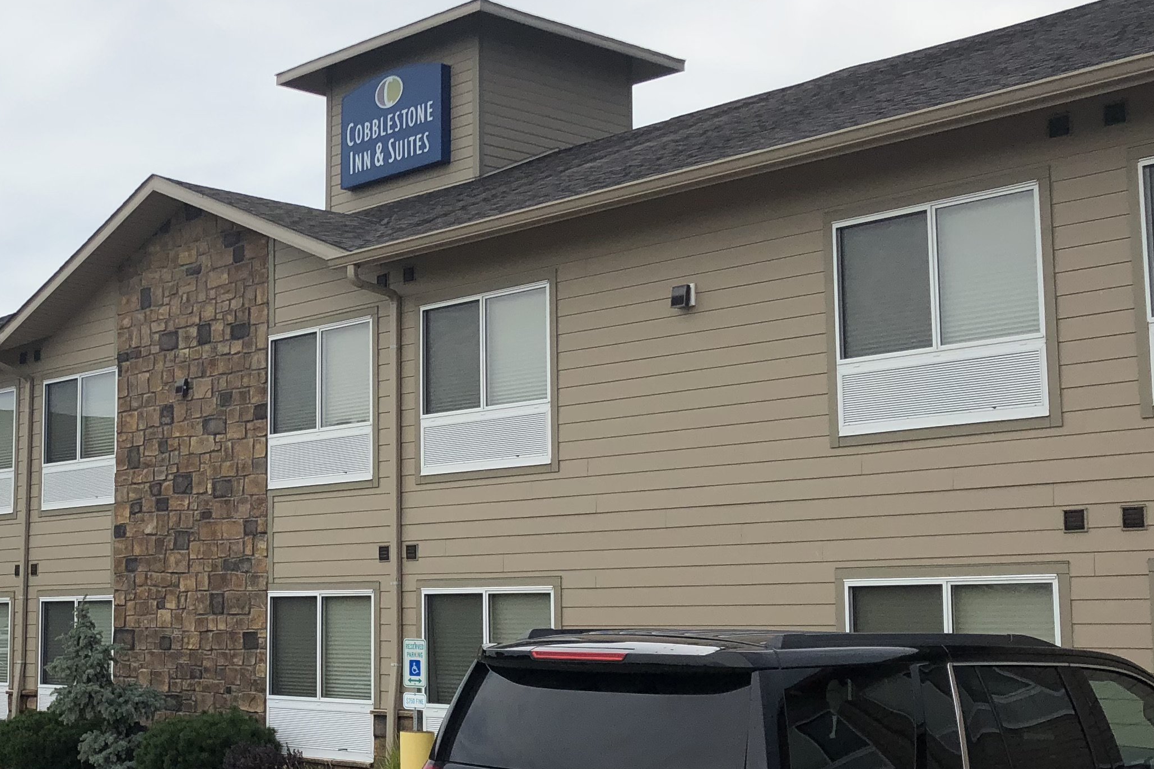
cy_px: 437
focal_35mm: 57
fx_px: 1827
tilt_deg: +7.8
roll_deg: -0.4
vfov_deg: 23.8
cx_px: 175
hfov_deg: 33.7
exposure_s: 1/2024
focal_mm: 3.99
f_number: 1.8
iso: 20
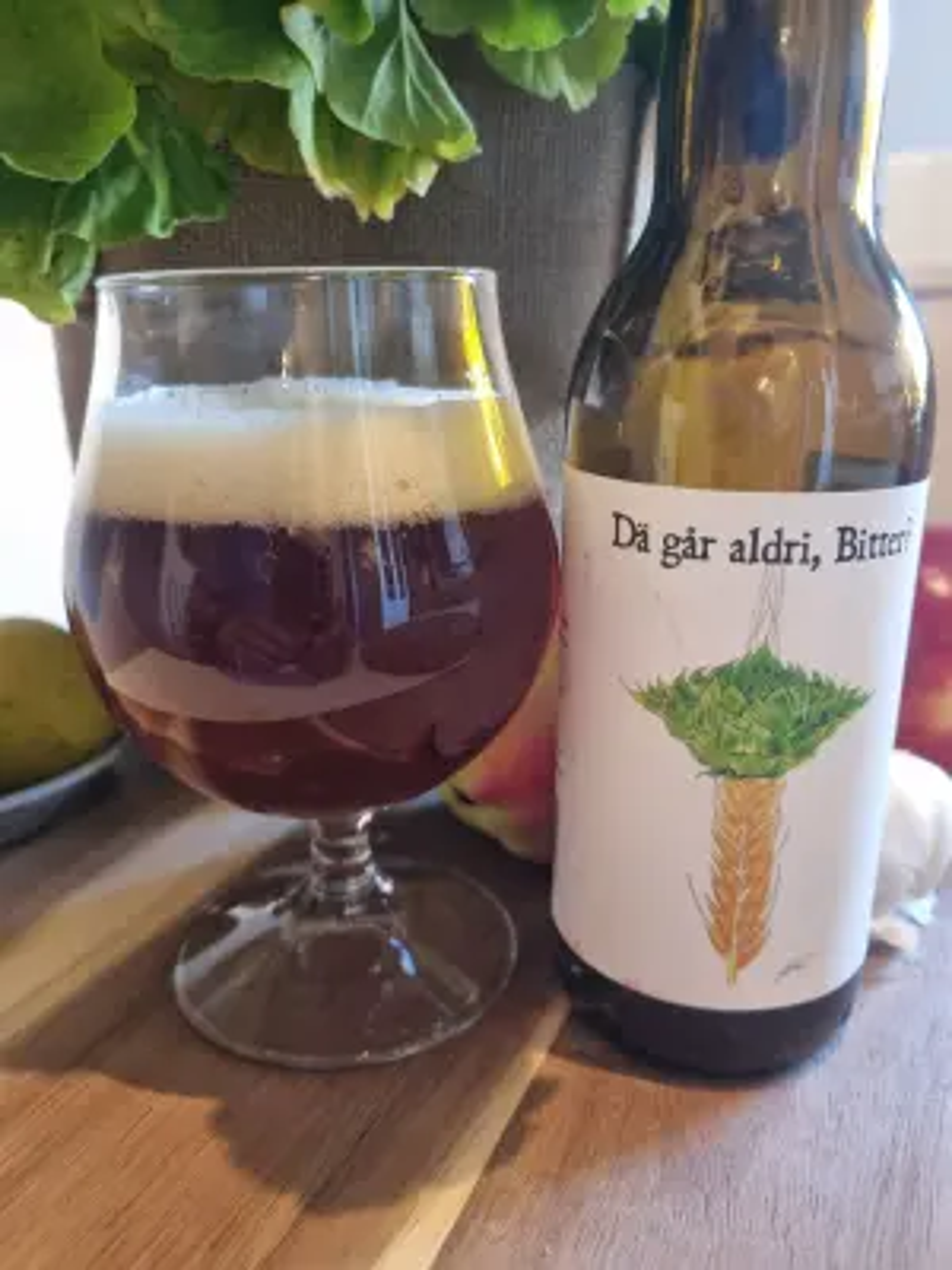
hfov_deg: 53.1
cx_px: 476
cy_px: 635
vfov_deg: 67.3
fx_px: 953
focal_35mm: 26
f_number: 1.8
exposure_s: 1/50
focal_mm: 5.4
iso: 640
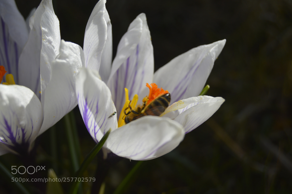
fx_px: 669
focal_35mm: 82
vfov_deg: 16.5
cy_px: 97
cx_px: 146
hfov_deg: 24.6
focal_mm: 55
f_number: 8
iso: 100
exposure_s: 1/250
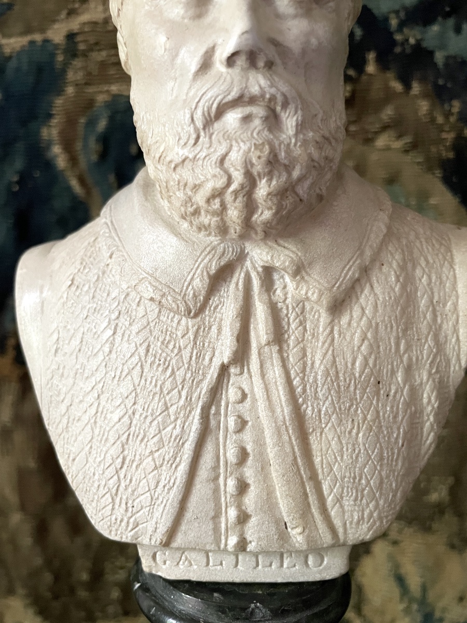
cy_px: 312
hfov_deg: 53.1
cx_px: 234
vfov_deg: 67.3
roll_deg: +0.1
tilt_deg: -3.9
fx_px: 468
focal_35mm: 26
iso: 500
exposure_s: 1/40
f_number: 1.6
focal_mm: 4.2
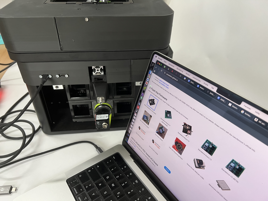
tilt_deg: -37.2
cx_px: 134
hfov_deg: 67.3
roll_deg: -1.1
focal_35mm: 26
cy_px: 100
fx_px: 201
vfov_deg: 53.1
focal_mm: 5.7
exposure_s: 1/75
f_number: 1.5
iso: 125
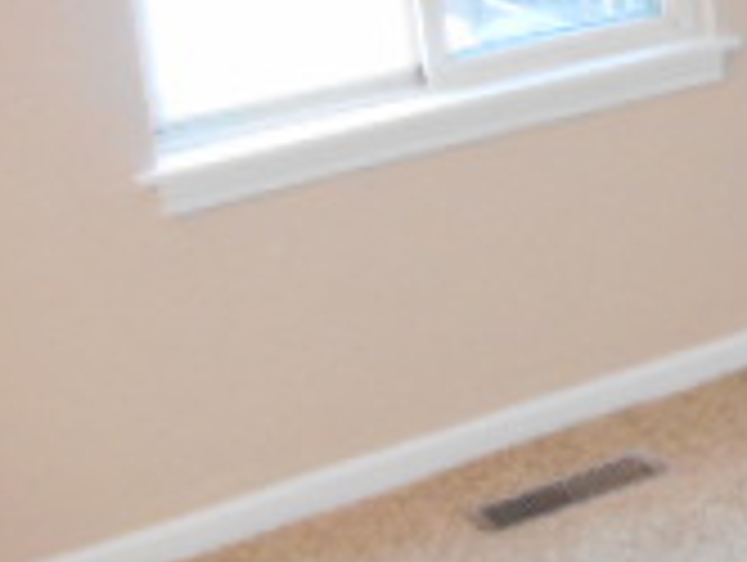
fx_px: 2161
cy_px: -189
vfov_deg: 14.2
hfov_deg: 16.0
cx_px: 1418
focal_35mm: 100
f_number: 3.4
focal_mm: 4.7
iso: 400
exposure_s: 1/25
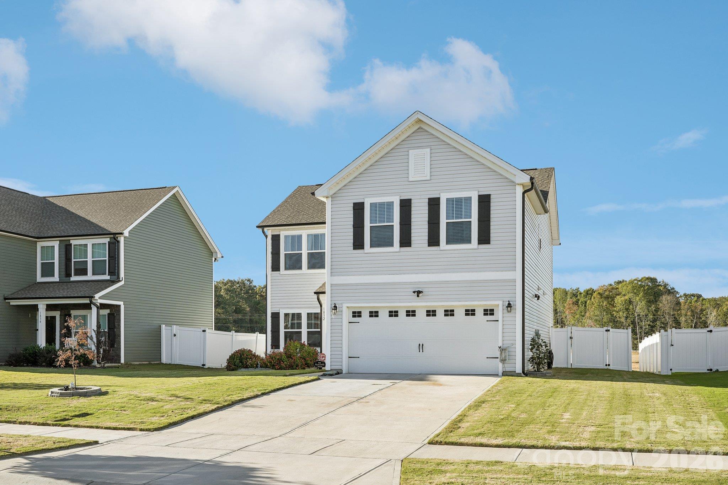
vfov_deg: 37.8
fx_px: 708
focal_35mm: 35
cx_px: 364
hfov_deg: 54.4
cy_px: 242
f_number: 8
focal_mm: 35
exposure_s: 1/160
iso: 100
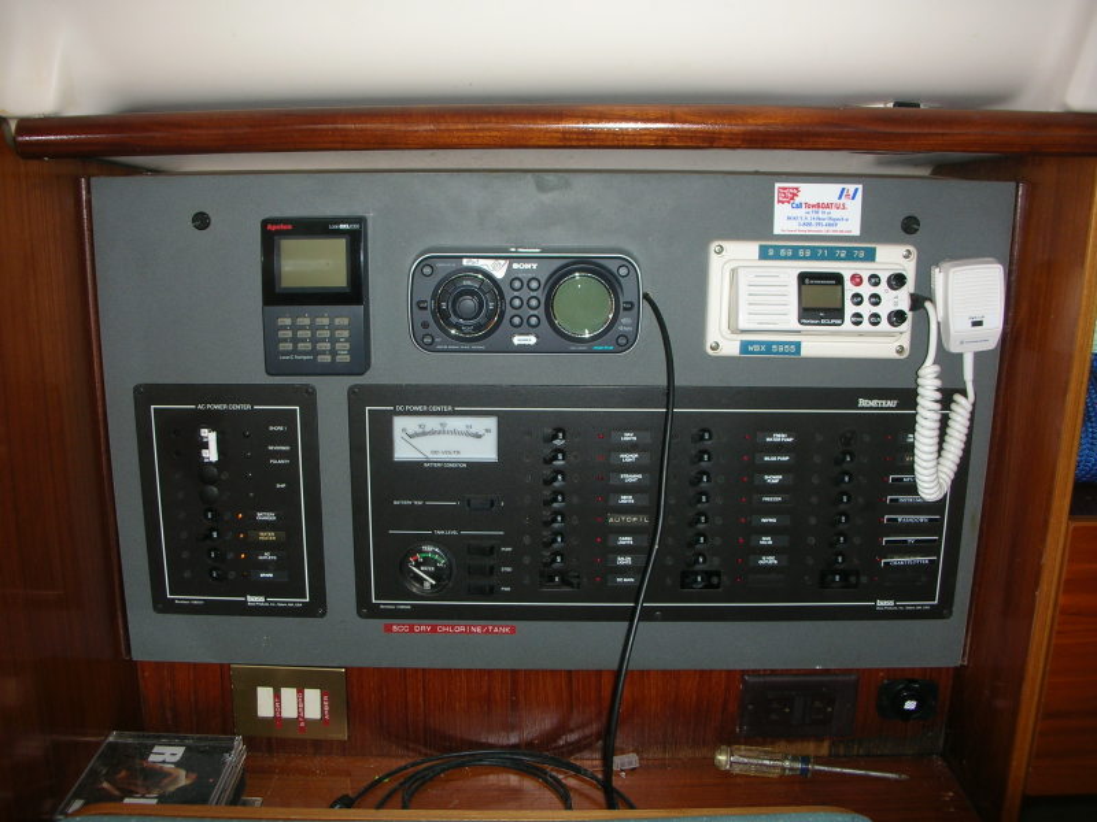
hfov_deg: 52.6
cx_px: 548
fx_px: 1109
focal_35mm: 35
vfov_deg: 40.7
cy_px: 411
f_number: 3
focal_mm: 5.8
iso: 50
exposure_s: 1/60.1
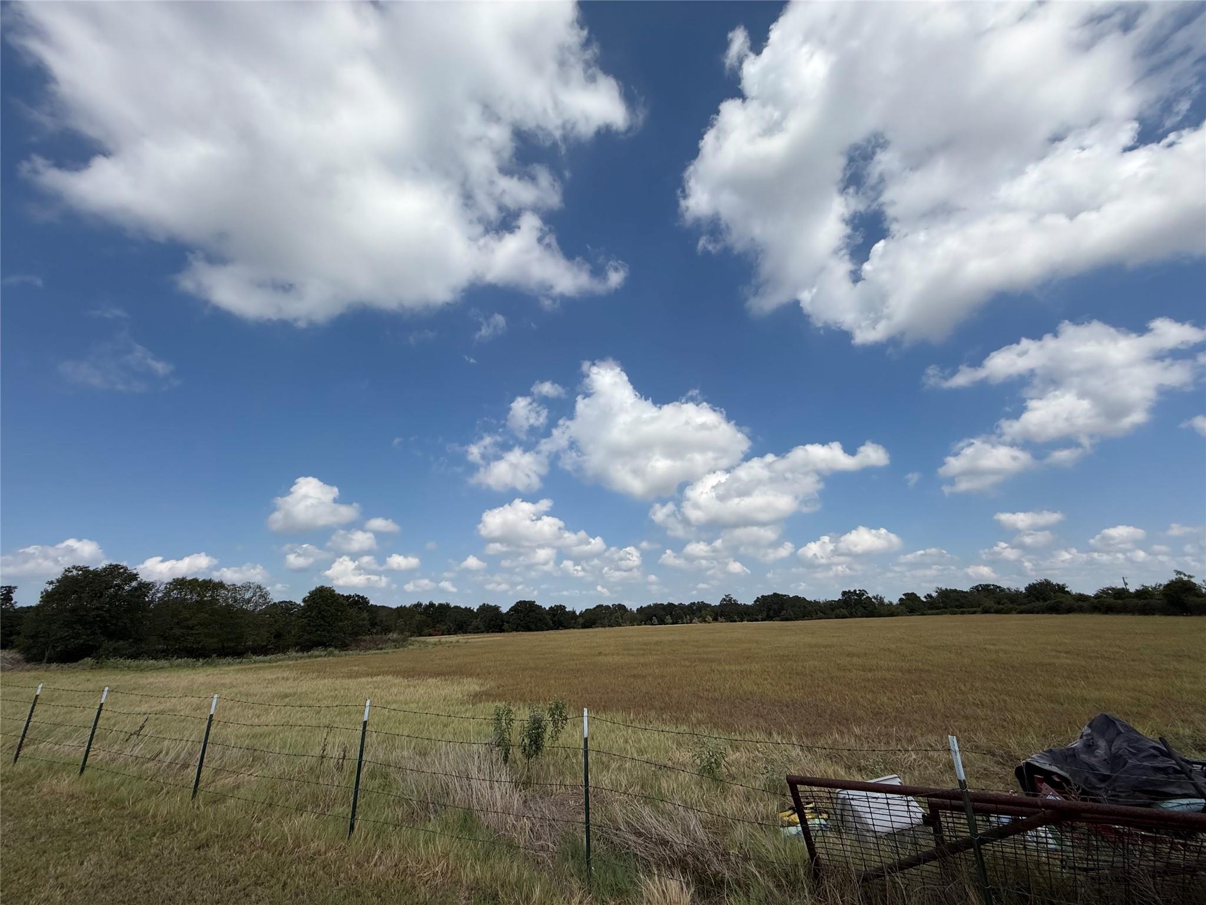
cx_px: 603
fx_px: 488
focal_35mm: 14
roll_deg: +1.5
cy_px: 452
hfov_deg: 102.1
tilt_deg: +18.3
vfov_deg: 85.7
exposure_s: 1/4149
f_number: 2.2
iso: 50
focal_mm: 2.22
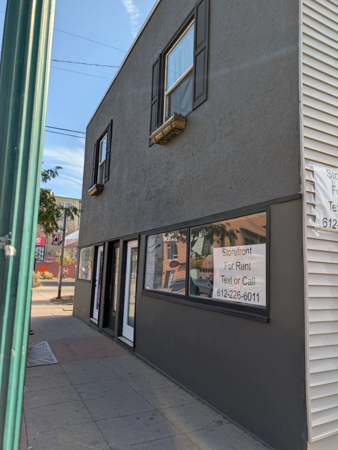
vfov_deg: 71.5
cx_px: 169
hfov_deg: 56.9
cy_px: 225
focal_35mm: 24
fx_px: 312
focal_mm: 6.9
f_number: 1.68
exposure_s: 1/630
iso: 20
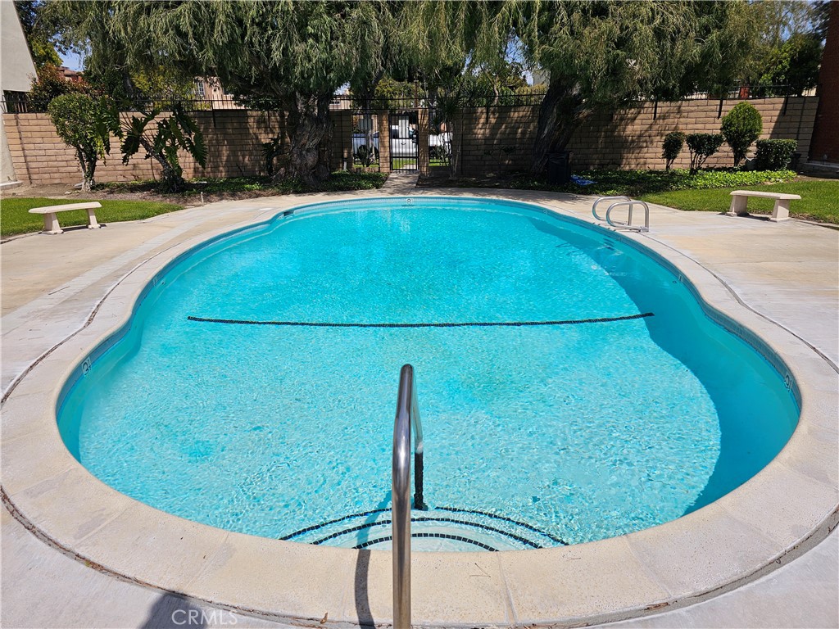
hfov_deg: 73.9
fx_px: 557
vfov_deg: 58.9
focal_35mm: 23
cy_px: 314
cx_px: 420
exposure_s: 1/1874
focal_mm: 6.3
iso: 10
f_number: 1.7
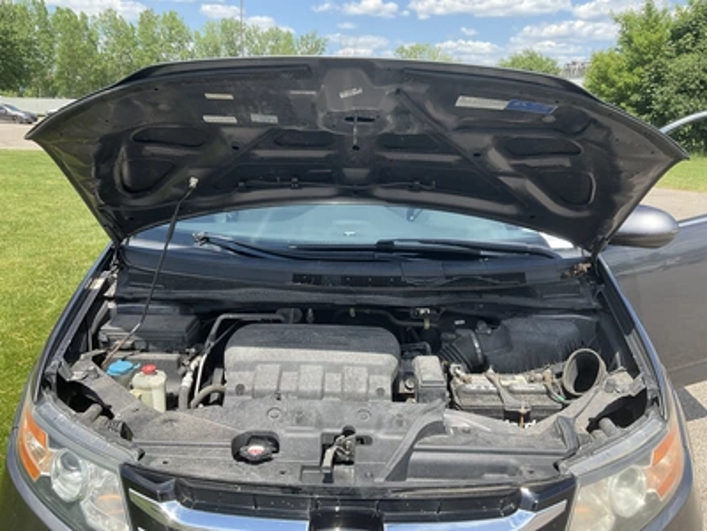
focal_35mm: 29
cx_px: 354
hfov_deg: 61.7
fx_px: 592
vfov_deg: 48.2
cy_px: 266
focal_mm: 3
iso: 25
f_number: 1.8
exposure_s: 1/700
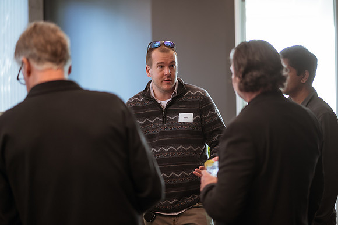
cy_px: 112
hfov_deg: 34.5
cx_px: 169
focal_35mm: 58
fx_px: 545
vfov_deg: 23.4
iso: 800
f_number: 1.4
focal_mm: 58
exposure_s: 1/400
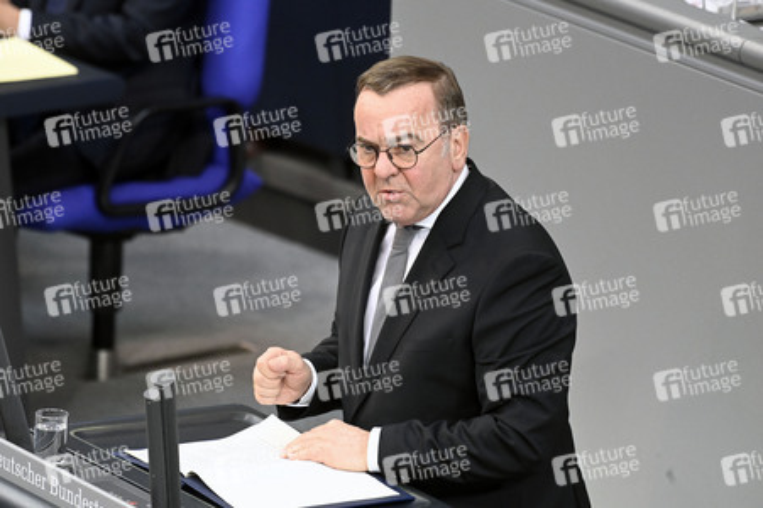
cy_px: 254
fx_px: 8260
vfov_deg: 3.5
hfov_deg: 5.3
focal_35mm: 390
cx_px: 382
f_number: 5.6
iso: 10000
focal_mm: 390
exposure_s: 1/400
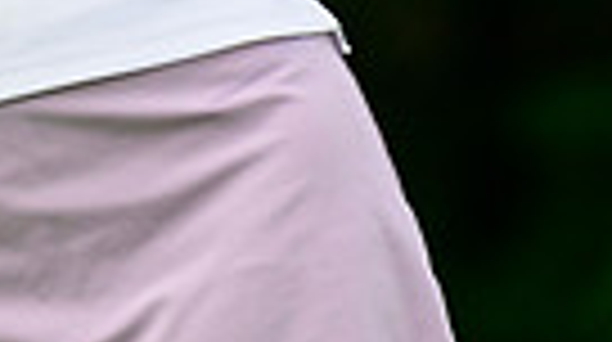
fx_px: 22019
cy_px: -586
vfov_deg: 0.9
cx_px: -517
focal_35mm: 1359
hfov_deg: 1.6
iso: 1000
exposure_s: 1/2000
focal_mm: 280
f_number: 5.3
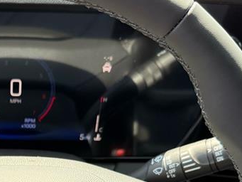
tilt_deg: -37.7
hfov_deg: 26.0
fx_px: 504
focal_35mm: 72
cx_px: 18
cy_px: 250
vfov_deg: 18.7
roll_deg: -0.7
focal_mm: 6.76
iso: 200
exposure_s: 1/240
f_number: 1.78
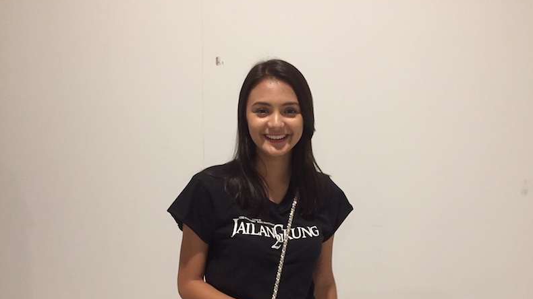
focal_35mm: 32
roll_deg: -2.5
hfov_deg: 61.0
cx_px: 269
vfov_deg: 36.3
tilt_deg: -12.6
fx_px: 452
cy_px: 195
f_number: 2.2
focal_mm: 4.15
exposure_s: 1/33
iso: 250
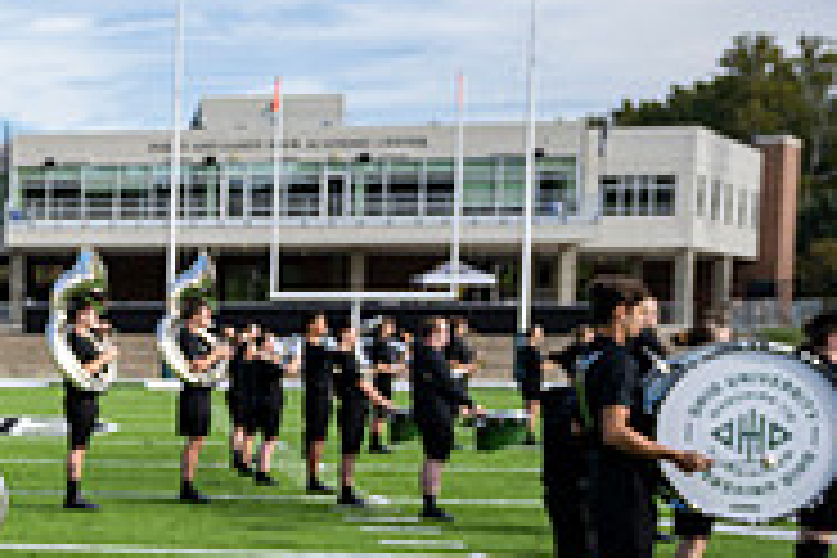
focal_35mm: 75
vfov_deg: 18.0
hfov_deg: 22.8
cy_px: 479
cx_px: -356
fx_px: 1744
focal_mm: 24
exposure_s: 1/250
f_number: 4.5
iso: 80
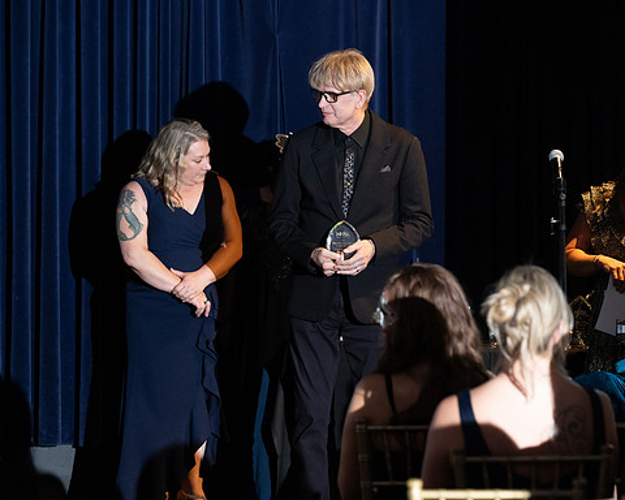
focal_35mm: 170
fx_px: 3145
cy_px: 249
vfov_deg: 9.1
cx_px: 336
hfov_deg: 11.3
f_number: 5
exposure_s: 1/200
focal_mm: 150
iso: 2500
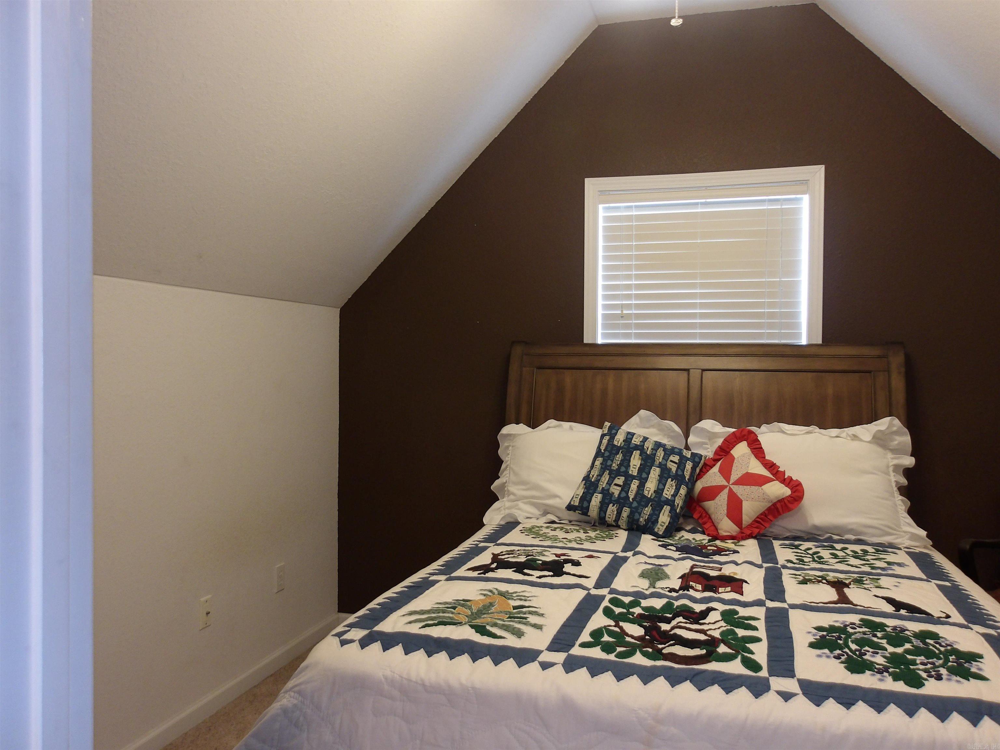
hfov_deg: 65.3
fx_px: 780
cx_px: 500
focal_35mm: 27
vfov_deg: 51.4
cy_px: 375
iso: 200
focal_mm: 4.9
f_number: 3
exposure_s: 1/15
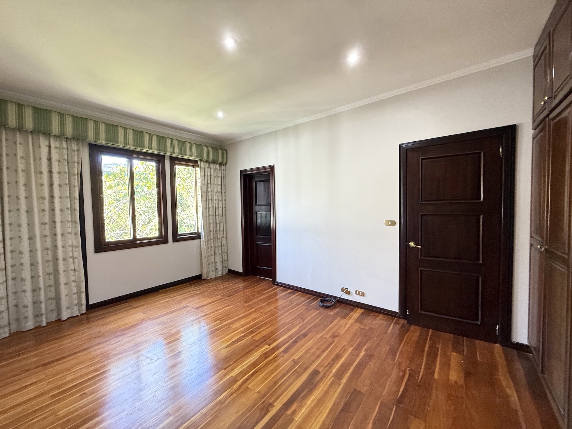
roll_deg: +0.8
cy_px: 214
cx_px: 286
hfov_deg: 102.1
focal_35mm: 14
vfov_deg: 85.7
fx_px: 231
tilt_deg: -2.4
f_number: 2.2
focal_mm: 2.22
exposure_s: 1/60
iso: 500
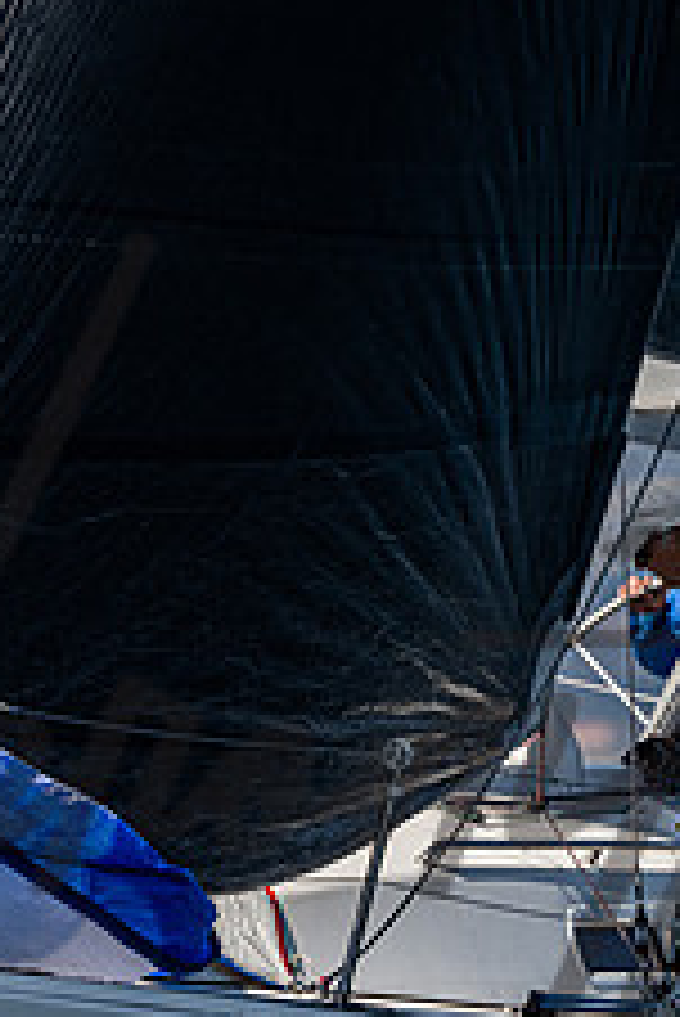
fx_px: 27524
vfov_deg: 2.1
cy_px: 785
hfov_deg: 1.4
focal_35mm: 973
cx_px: 458
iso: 400
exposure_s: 1/4000
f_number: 5.3
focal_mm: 310
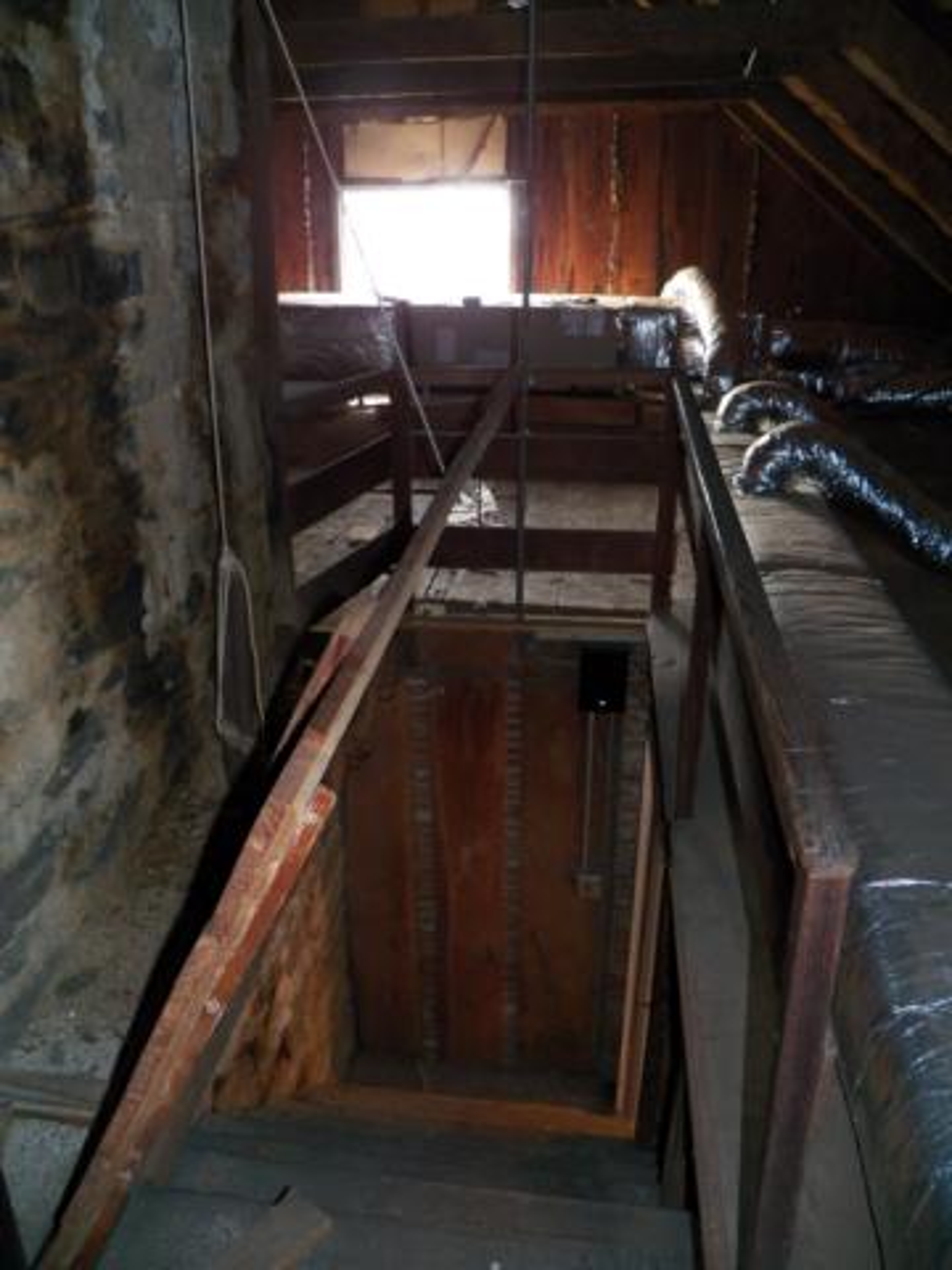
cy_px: 635
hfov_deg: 49.7
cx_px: 476
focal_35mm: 28
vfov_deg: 63.4
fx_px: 1027
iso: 400
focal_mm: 4.9
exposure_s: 1/30
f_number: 2.8
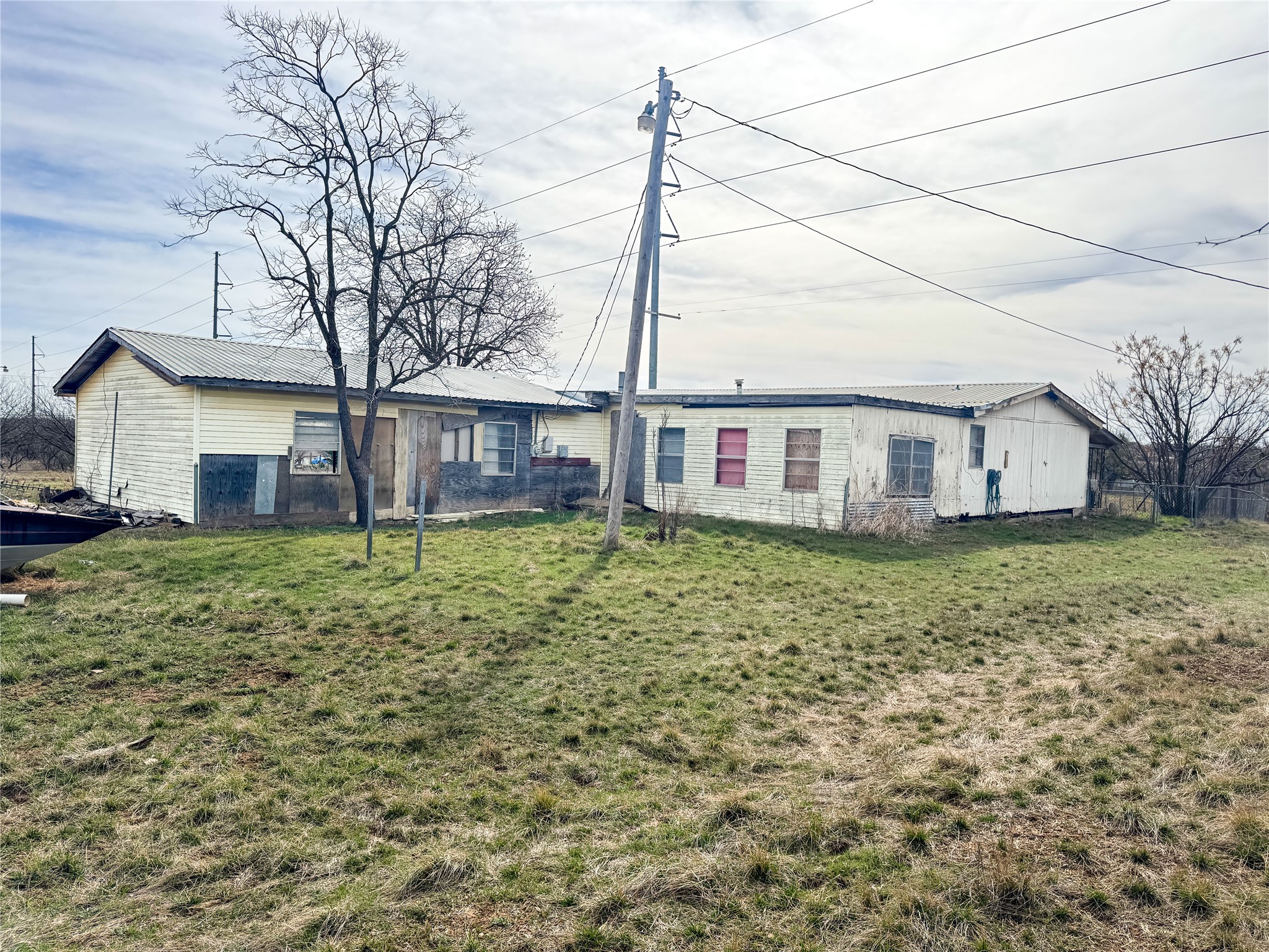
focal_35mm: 24
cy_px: 476
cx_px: 634
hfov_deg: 71.6
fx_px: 880
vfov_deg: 56.8
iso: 80
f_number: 1.78
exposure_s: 1/4049
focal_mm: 6.76
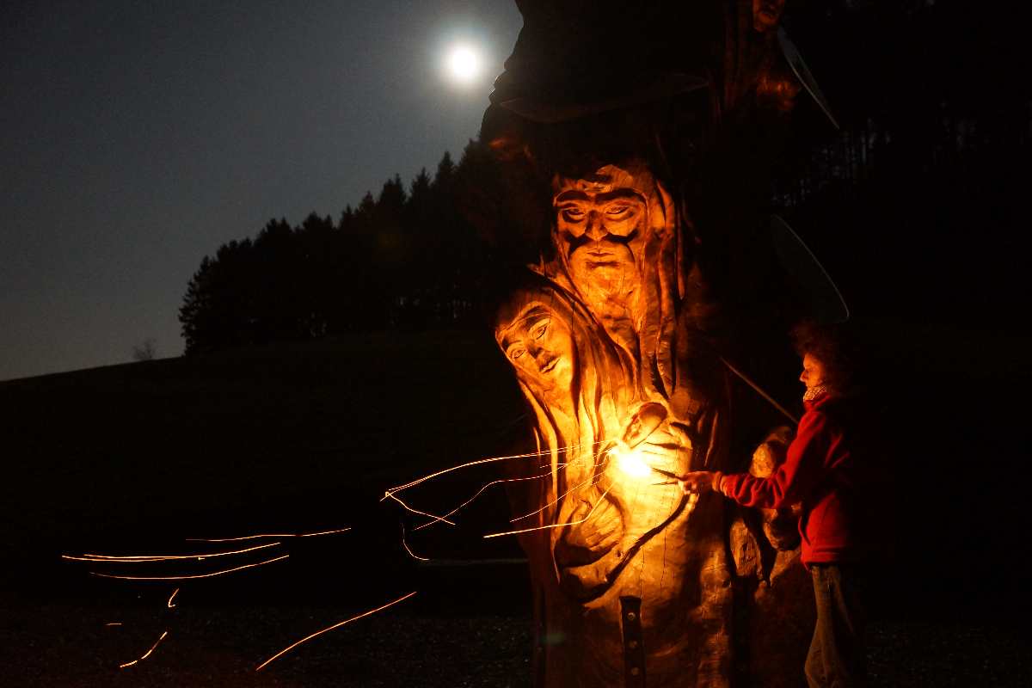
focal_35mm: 36
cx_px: 516
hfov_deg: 53.1
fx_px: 1032
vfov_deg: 36.9
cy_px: 344
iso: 1600
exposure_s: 1/2.5
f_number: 2.8
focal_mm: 24
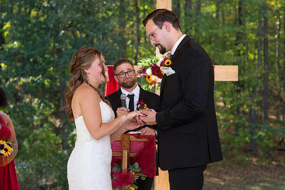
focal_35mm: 104
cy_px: 104
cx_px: 143
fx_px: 826
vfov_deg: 13.1
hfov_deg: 19.6
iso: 400
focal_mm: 85
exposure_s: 1/320
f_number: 5
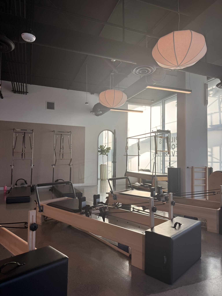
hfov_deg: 56.8
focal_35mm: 24
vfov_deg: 71.6
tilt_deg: +2.7
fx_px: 205
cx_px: 111
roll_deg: -1.0
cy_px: 148
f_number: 1.78
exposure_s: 1/459
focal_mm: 6.76
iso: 100
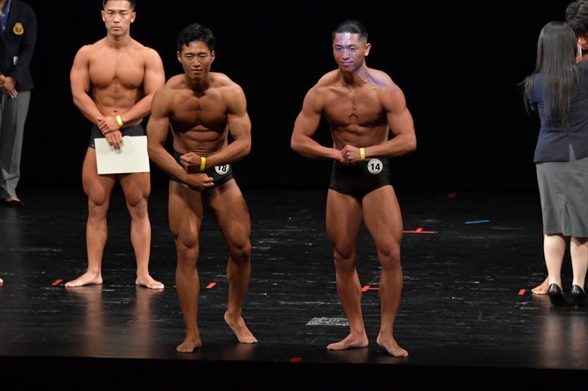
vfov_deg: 5.4
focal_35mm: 255
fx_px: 4163
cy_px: 196
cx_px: 294
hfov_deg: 8.1
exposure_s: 1/400
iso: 3200
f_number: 5.6
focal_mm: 170
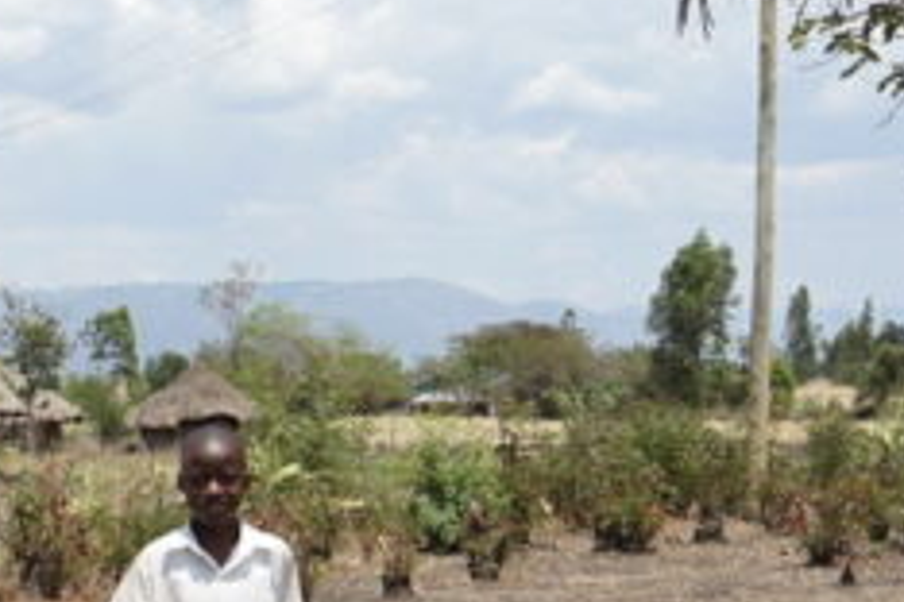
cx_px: -491
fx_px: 3189
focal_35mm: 127
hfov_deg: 14.9
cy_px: 826
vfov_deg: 10.5
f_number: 9
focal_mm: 29
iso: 125
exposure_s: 1/200
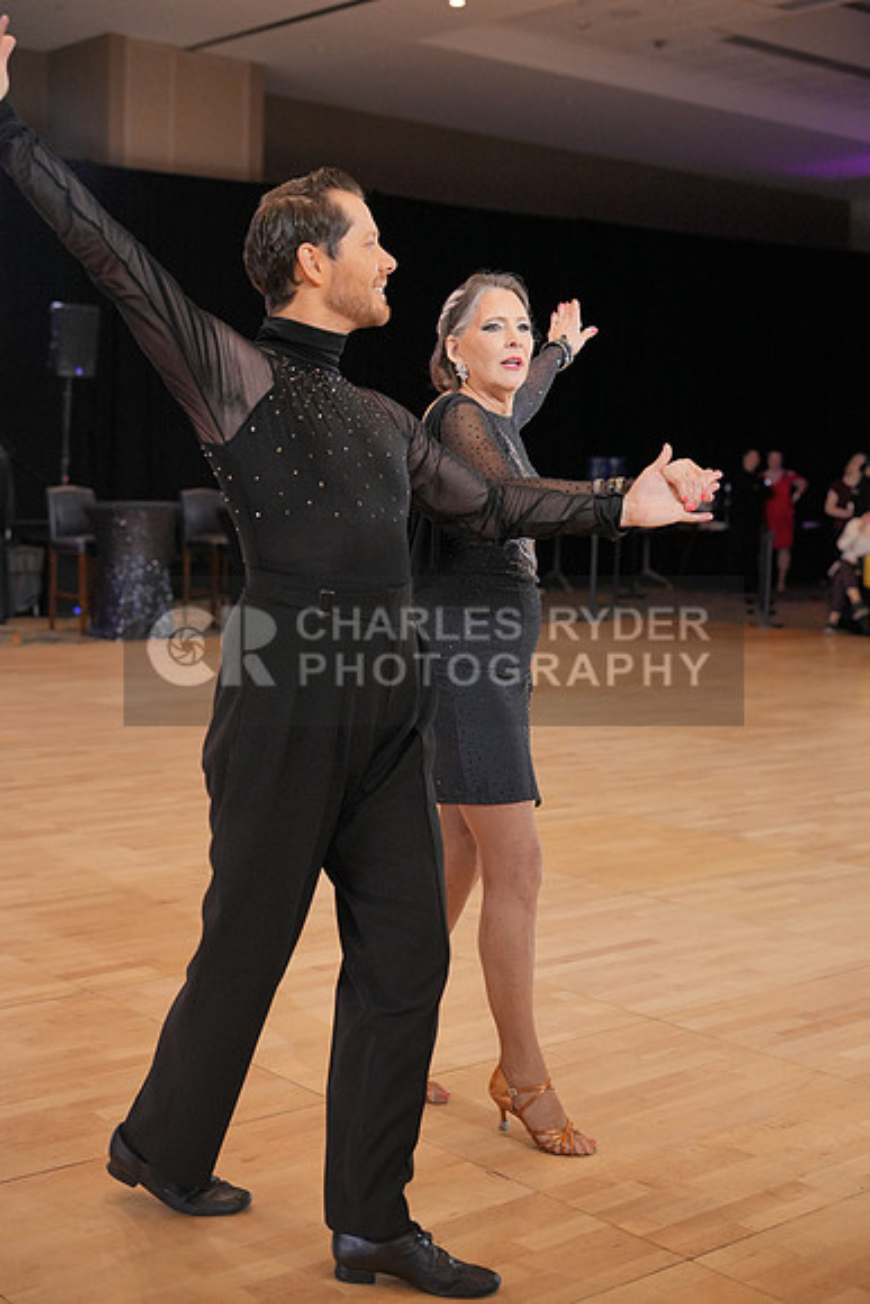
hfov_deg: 27.0
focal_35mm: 50
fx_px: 1811
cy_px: 652
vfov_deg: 39.6
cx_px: 435
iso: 2500
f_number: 3.2
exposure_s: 1/500
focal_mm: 50
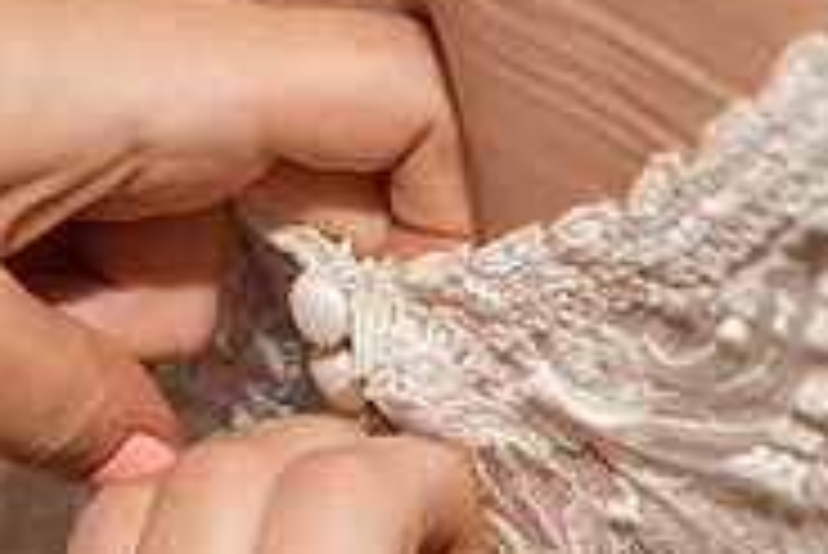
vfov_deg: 6.2
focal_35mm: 220
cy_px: 441
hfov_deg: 9.3
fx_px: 5064
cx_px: 292
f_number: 4.8
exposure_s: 1/125
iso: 400
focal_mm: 70
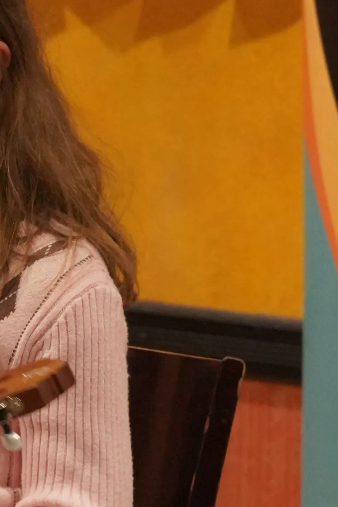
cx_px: 66
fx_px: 3831
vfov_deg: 7.6
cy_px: 408
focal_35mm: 272
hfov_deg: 5.0
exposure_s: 1/100
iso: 3200
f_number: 4
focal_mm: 47
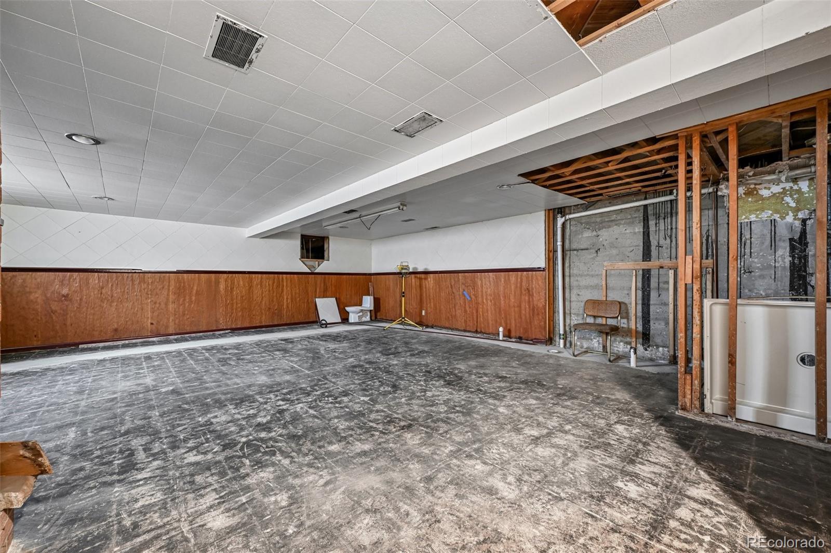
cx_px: 416
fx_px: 323
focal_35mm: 14
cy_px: 276
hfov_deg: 104.3
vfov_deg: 81.2
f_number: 11
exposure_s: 6
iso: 400
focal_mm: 14
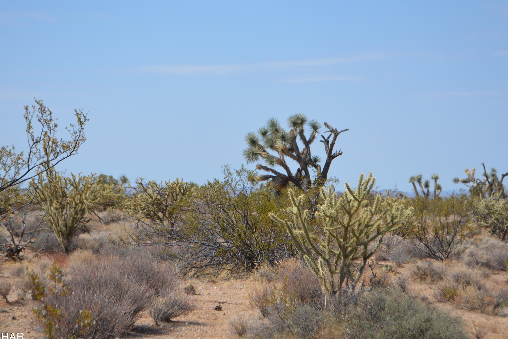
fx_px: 1364
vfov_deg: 14.2
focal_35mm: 97
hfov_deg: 21.1
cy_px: 156
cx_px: 255
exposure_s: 1/1600
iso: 400
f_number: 7.1
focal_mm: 55
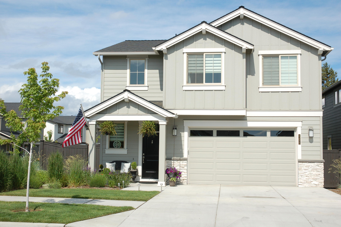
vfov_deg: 28.9
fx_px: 440
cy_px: 114
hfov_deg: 42.4
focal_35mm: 46
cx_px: 170
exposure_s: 1/400
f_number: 10
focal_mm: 31
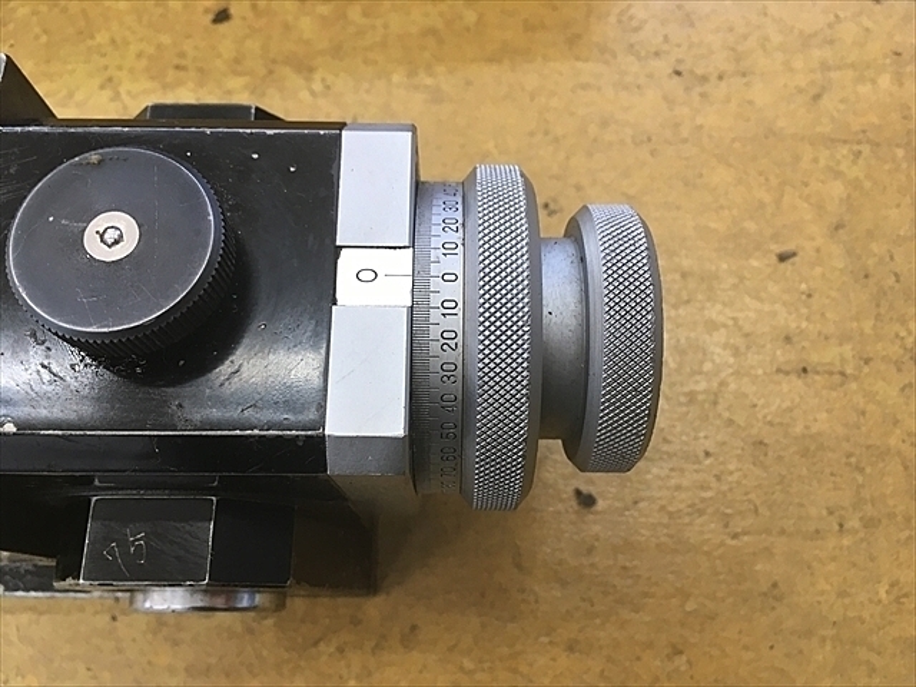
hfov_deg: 61.7
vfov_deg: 48.2
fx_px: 767
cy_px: 344
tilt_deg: -72.5
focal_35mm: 29
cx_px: 458
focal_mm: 4.15
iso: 64
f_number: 2.2
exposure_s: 1/30
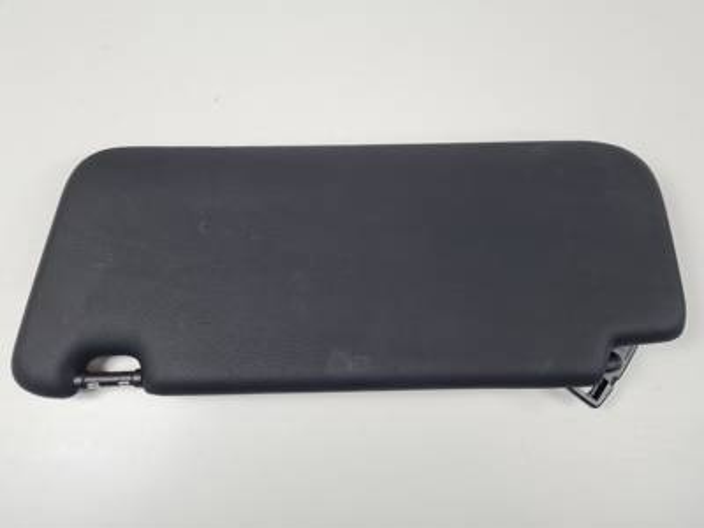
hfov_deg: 67.3
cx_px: 352
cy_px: 264
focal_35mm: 26
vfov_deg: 53.1
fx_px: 529
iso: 50
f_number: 1.8
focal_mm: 5.4
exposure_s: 1/275
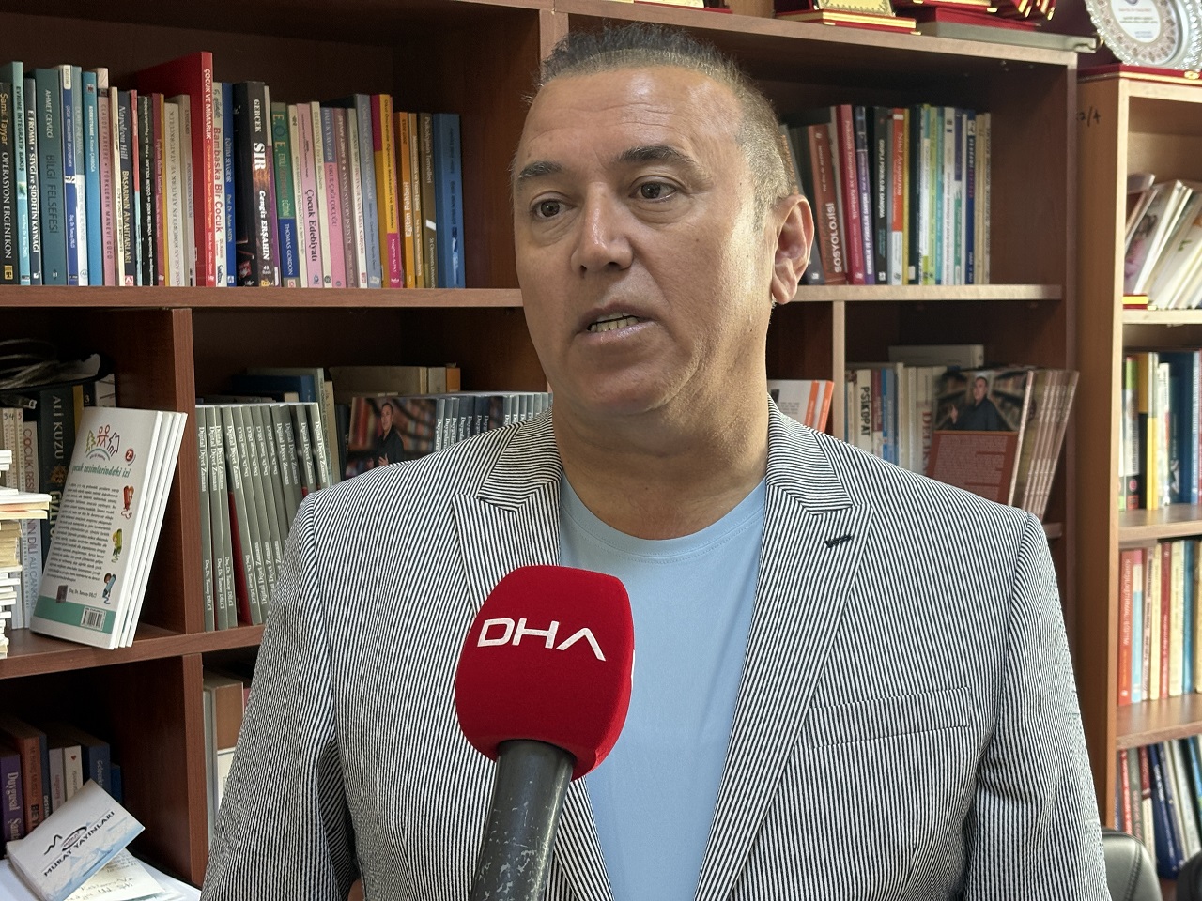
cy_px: 450
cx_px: 601
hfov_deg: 36.8
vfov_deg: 28.0
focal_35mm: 52
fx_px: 1806
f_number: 1.6
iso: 125
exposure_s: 1/33
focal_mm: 5.96
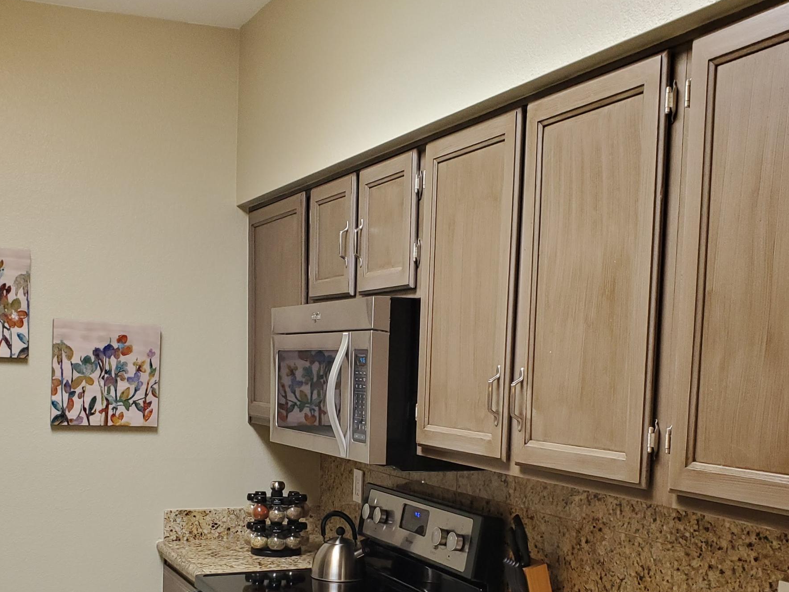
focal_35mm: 44
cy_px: 467
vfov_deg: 32.1
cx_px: 355
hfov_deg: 42.9
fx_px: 1003
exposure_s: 1/120
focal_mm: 4.3
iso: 250
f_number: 2.4
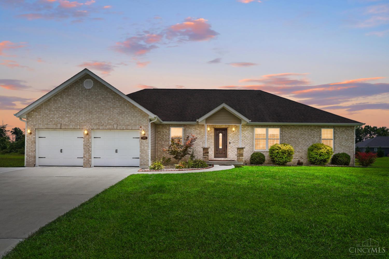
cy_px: 130
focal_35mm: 21
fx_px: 223
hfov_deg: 82.1
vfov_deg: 60.1
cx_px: 194
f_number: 4
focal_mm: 13.8
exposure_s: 1/1250
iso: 100
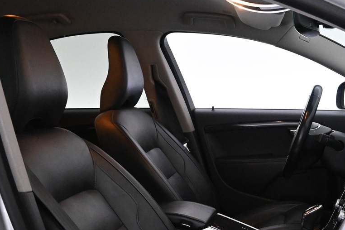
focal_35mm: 51
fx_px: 489
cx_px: 261
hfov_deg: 37.9
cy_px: 218
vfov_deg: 25.5
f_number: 4.5
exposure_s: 1/80
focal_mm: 16
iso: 5000
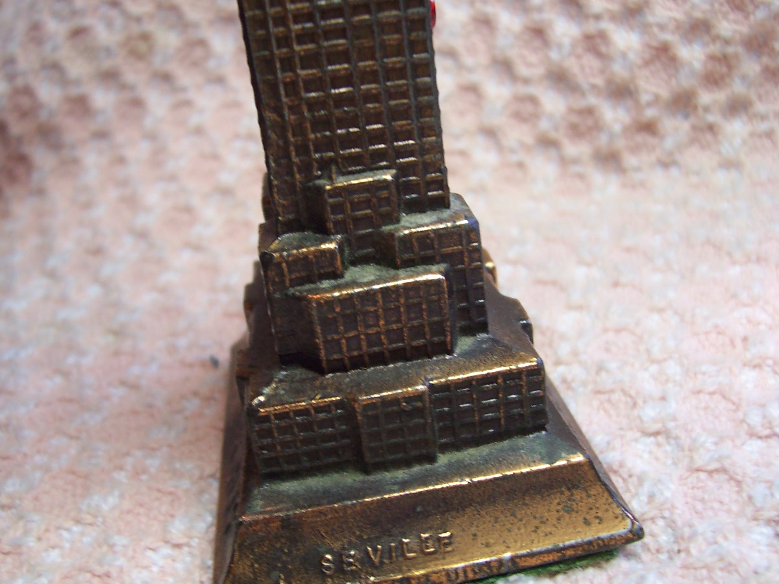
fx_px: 833
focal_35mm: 37
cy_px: 292
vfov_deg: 38.7
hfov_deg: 50.1
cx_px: 390
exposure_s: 1/45
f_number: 2.8
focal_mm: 5.6
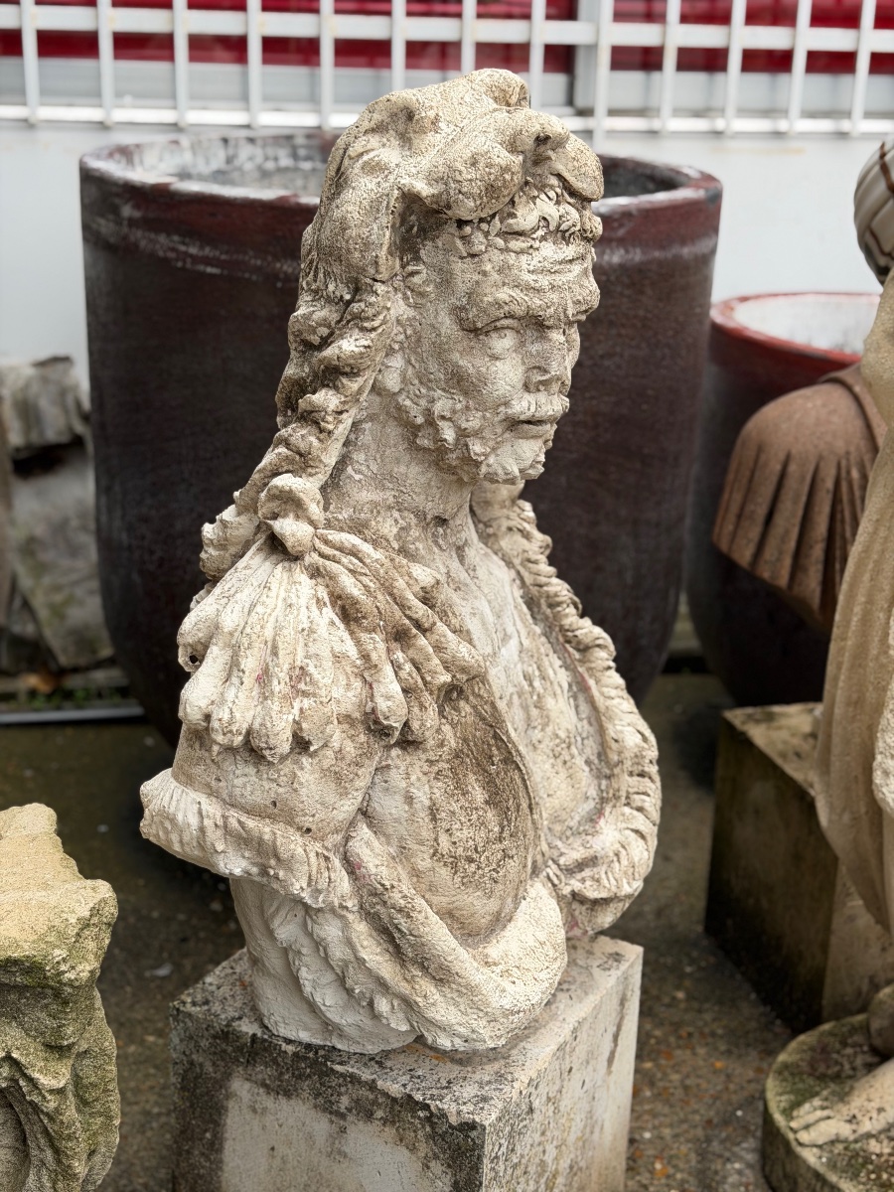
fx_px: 1653
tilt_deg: -19.3
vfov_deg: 39.7
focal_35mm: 48
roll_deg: -2.3
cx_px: 447
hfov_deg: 30.3
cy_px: 596
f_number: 1.78
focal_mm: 6.76
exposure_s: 1/196
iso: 50
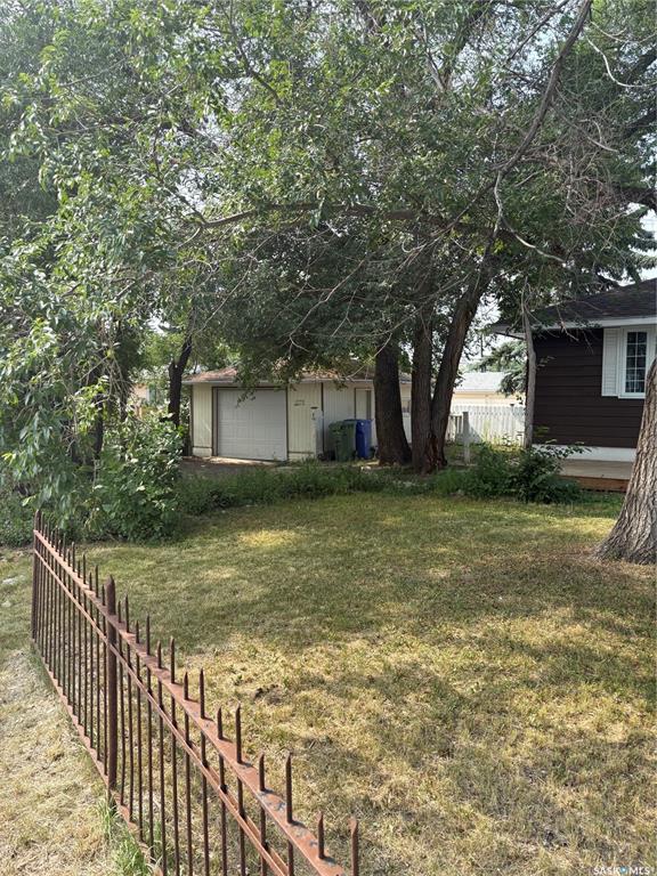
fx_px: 658
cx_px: 328
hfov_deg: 53.1
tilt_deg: -4.6
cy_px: 438
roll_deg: -2.5
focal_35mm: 26
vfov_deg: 67.3
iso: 50
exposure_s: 1/673
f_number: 1.6
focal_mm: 5.96
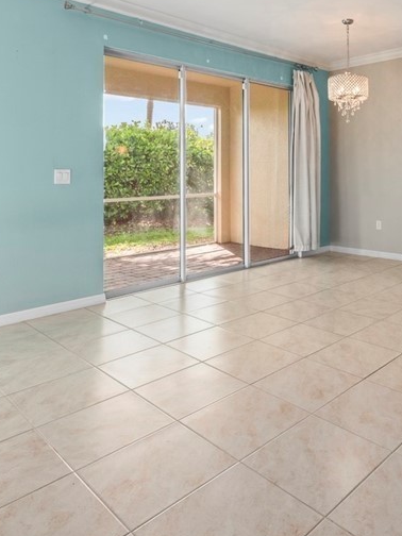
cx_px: 323
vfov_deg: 59.8
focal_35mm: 29
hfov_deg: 45.7
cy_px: 167
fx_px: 449
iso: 400
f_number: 11
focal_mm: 14
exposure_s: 1/5
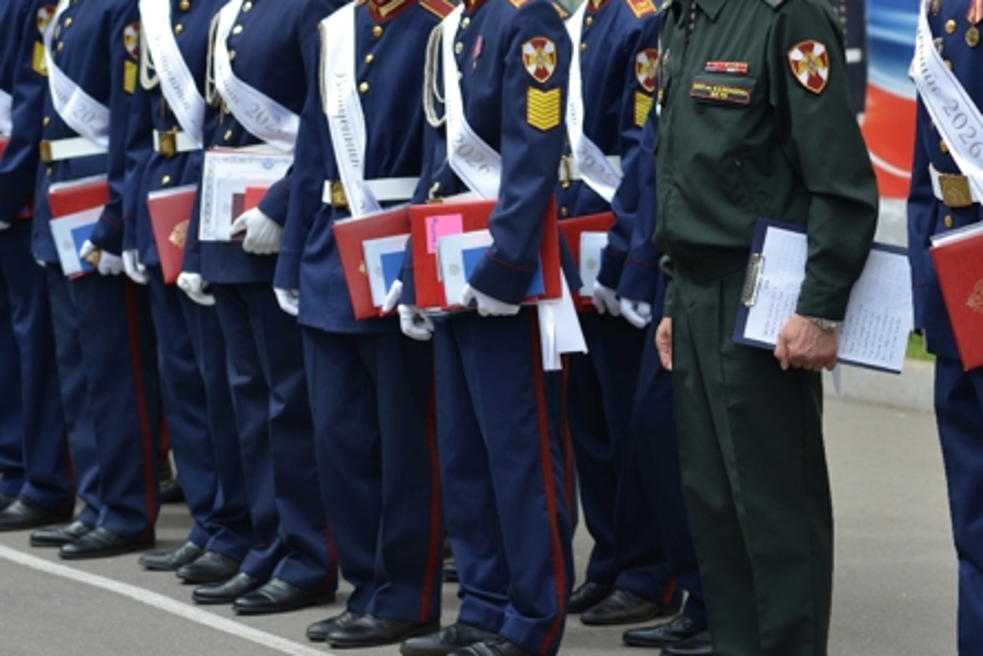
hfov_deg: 14.2
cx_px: 539
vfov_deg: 9.5
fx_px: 3933
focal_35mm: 144
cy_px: 138
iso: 100
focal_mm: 85
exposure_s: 1/400
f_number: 3.5
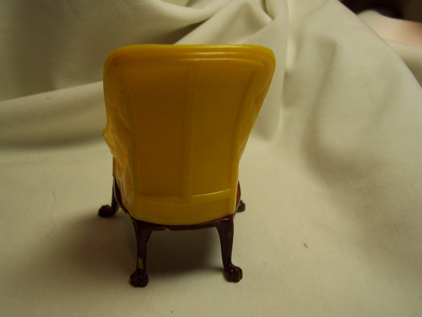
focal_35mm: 37
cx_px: 211
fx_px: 451
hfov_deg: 50.1
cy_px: 158
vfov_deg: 38.7
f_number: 2.8
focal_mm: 5.6
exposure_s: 1/125
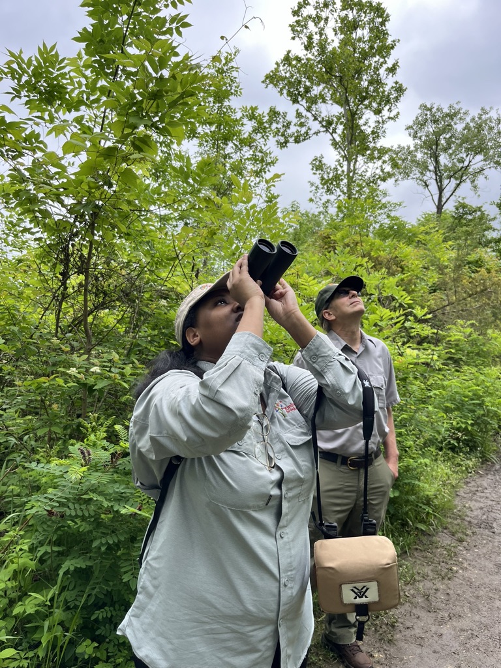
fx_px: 502
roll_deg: -0.5
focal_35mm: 26
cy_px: 334
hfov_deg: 53.1
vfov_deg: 67.3
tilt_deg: -2.0
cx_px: 250
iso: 50
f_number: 1.6
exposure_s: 1/1056
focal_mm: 5.1
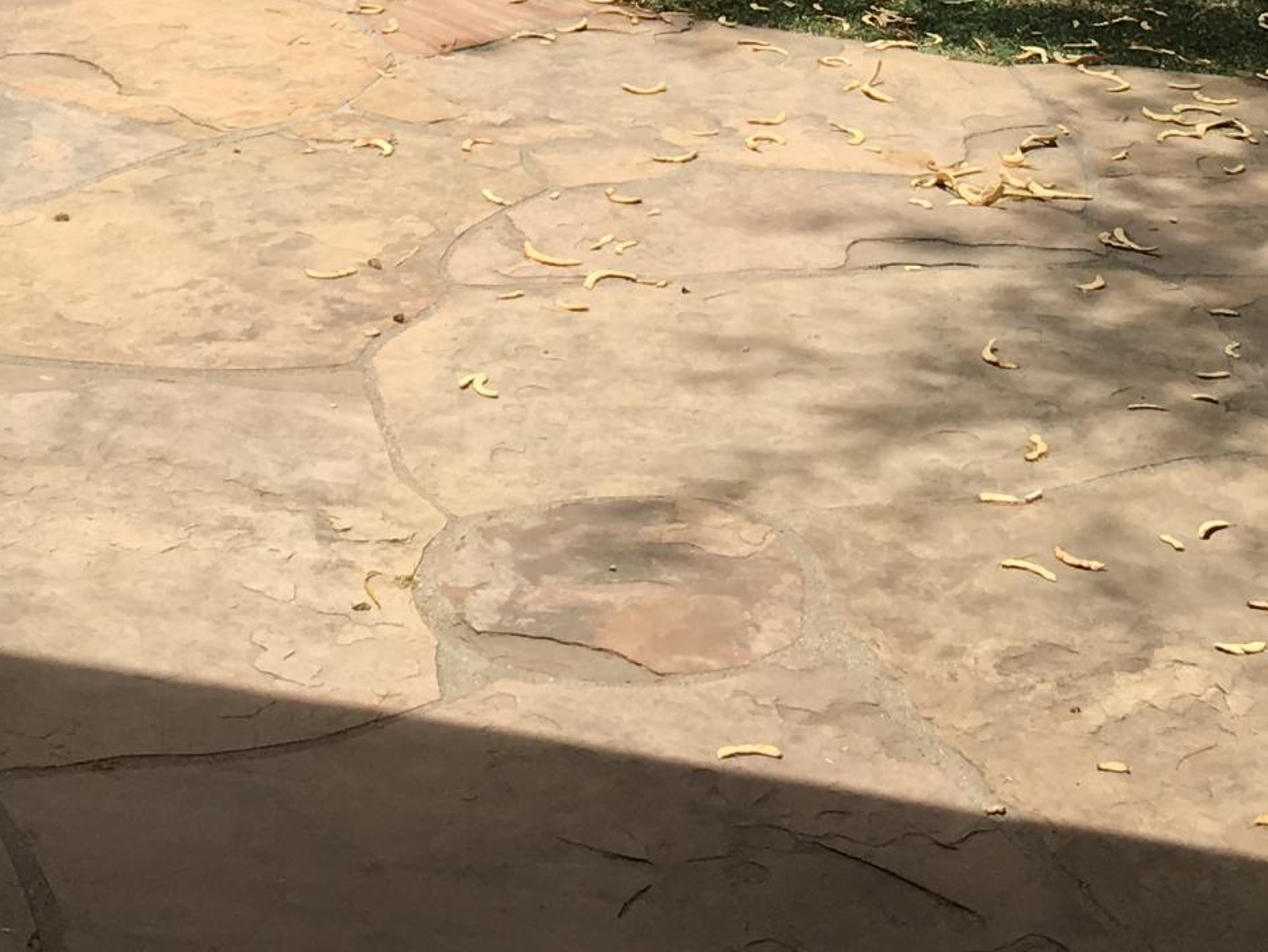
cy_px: -538
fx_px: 3408
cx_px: 552
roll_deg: -1.9
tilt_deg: -9.0
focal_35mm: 93
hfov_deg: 21.1
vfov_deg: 14.6
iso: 25
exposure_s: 1/938
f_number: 2.2
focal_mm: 4.15
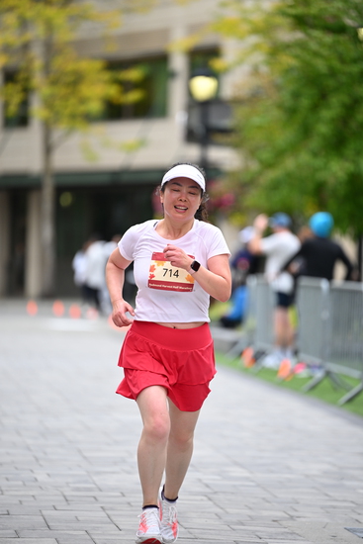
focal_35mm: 200
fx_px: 3023
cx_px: 182
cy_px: 272
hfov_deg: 6.9
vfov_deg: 10.3
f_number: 2.8
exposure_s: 1/2000
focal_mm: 200
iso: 640
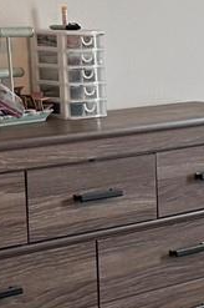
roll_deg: +0.7
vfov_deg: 12.7
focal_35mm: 162
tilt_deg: -8.2
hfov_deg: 7.9
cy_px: 187
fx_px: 1381
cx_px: 465
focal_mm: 6.76
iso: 160
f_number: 1.78
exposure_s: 1/120
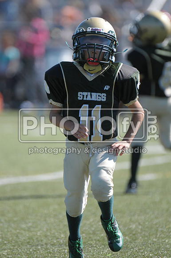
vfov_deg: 3.4
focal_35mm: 600
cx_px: 86
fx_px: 4287
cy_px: 129
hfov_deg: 2.3
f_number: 4
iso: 640
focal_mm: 400
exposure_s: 1/2000
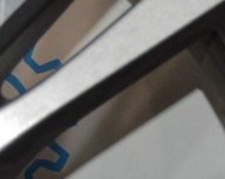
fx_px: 2108
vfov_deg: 4.9
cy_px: 206
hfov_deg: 6.1
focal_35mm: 317
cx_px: 250
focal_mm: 40
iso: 1800
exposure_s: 1/60
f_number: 5
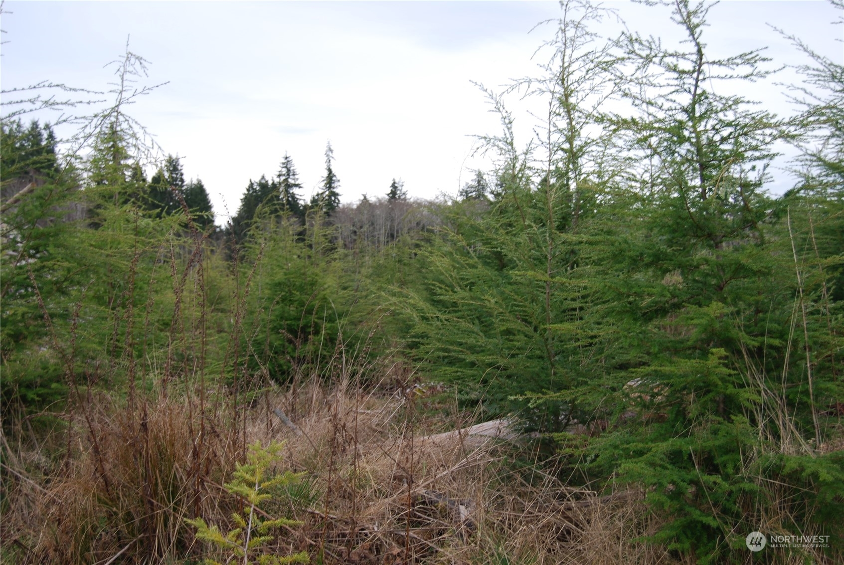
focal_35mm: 48
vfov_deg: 28.1
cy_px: 282
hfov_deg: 41.1
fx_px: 1127
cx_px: 422
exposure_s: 1/125
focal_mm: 32
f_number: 5.6
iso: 100
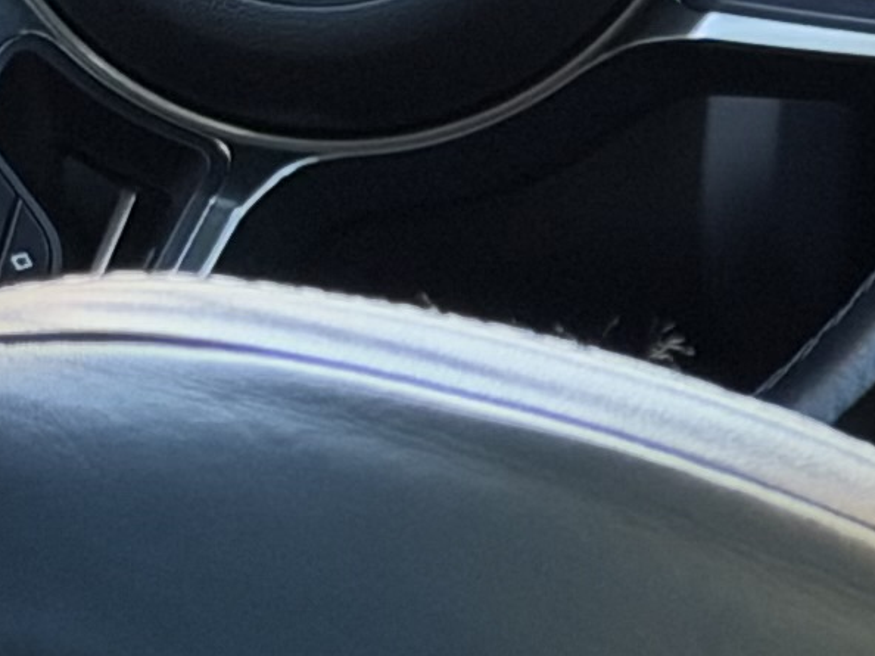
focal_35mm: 326
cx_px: 1922
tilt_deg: -16.8
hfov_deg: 5.9
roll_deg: +2.9
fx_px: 8237
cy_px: 268
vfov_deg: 4.6
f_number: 1.8
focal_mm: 6.93
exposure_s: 1/60
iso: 160
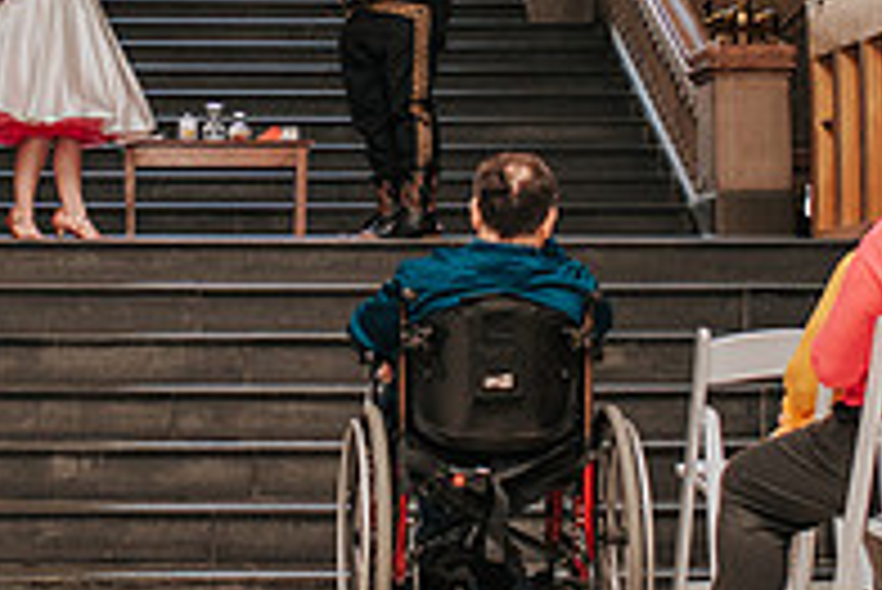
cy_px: 22
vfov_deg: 12.1
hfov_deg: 18.1
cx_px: 216
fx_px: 2746
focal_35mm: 112
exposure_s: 1/200
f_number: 3.2
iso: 1000
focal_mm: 35
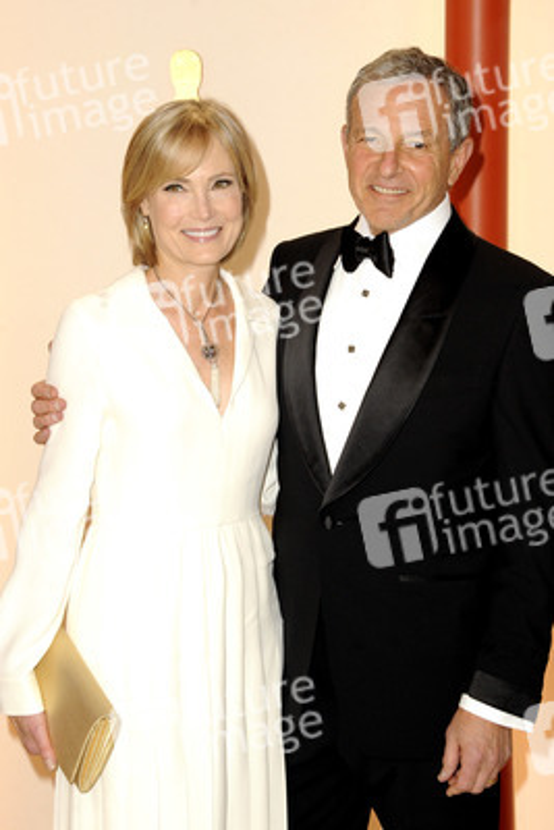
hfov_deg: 16.7
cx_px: 277
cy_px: 415
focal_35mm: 82
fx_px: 1891
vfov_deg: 24.8
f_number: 7.1
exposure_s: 1/200
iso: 1600
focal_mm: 82
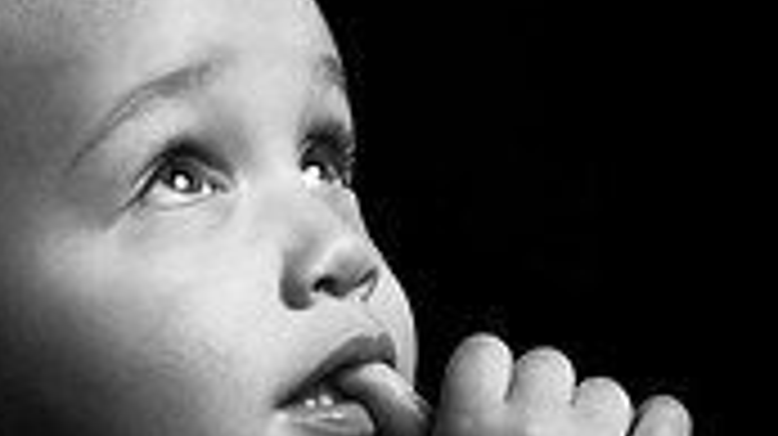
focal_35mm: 332
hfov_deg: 6.5
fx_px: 6844
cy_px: 311
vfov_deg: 3.7
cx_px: 187
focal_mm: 65
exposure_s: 1/250
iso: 100
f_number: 10
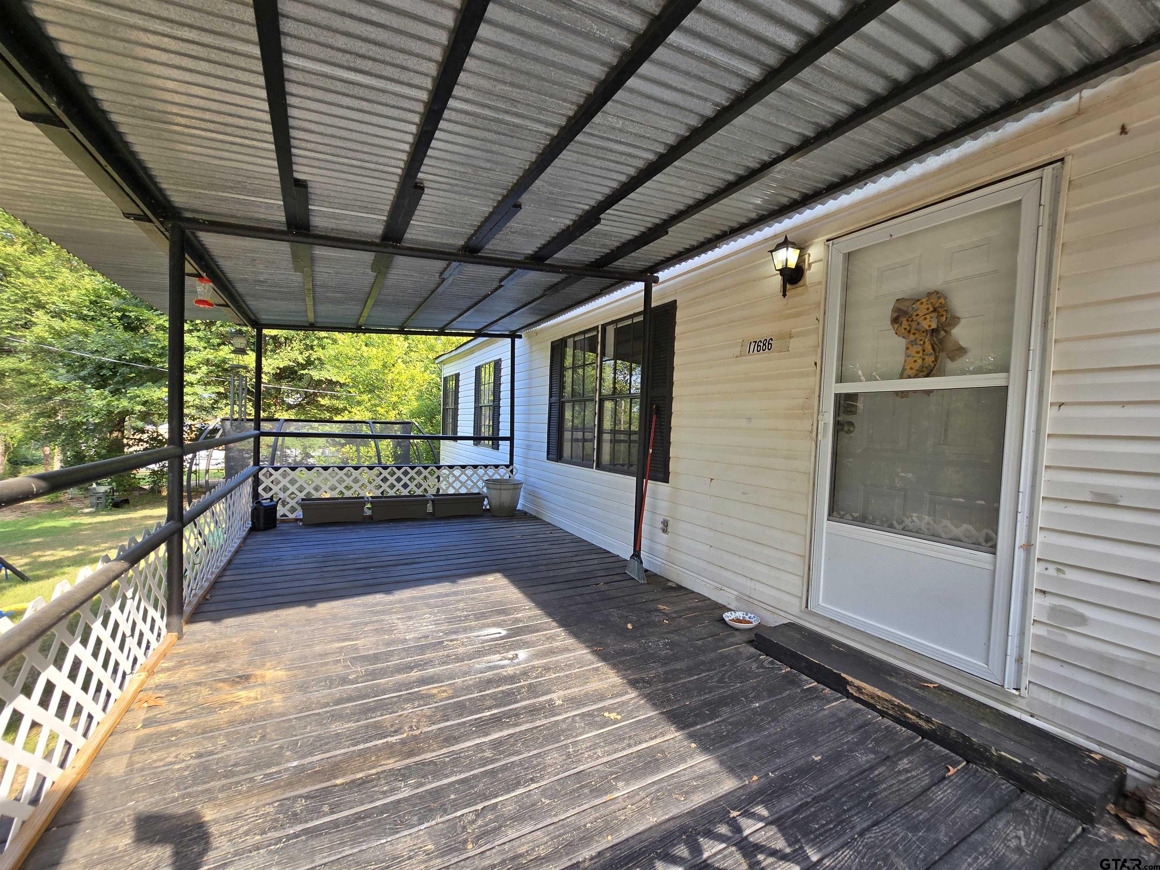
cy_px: 435
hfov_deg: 106.2
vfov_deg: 89.9
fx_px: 436
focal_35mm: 13
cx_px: 580
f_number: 2.2
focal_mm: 2.2
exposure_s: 1/183
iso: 50
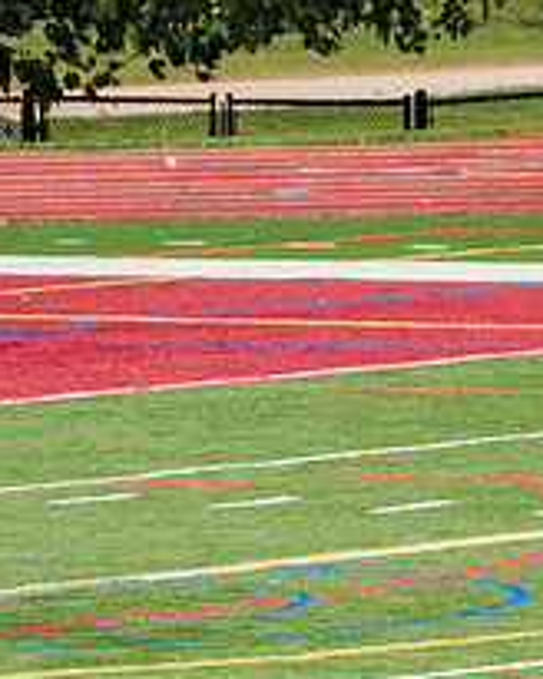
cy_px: 596
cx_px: 849
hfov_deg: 2.1
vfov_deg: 2.6
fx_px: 14845
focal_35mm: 739
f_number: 5.6
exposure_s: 1/1600
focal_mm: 200
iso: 400
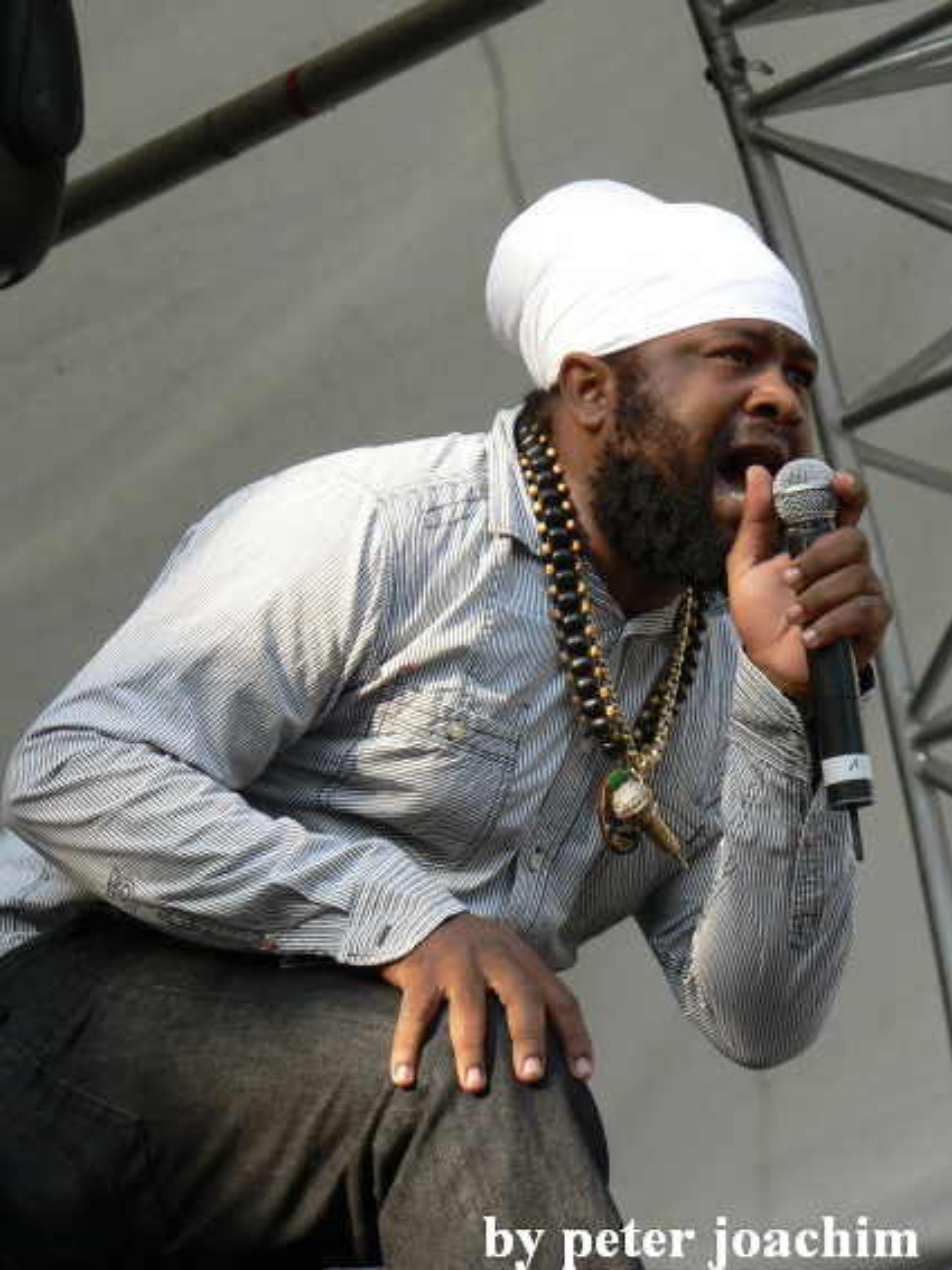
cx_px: 476
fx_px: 7813
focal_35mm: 213
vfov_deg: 9.3
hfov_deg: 7.0
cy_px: 635
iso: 64
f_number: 4
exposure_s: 1/100
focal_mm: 36.5
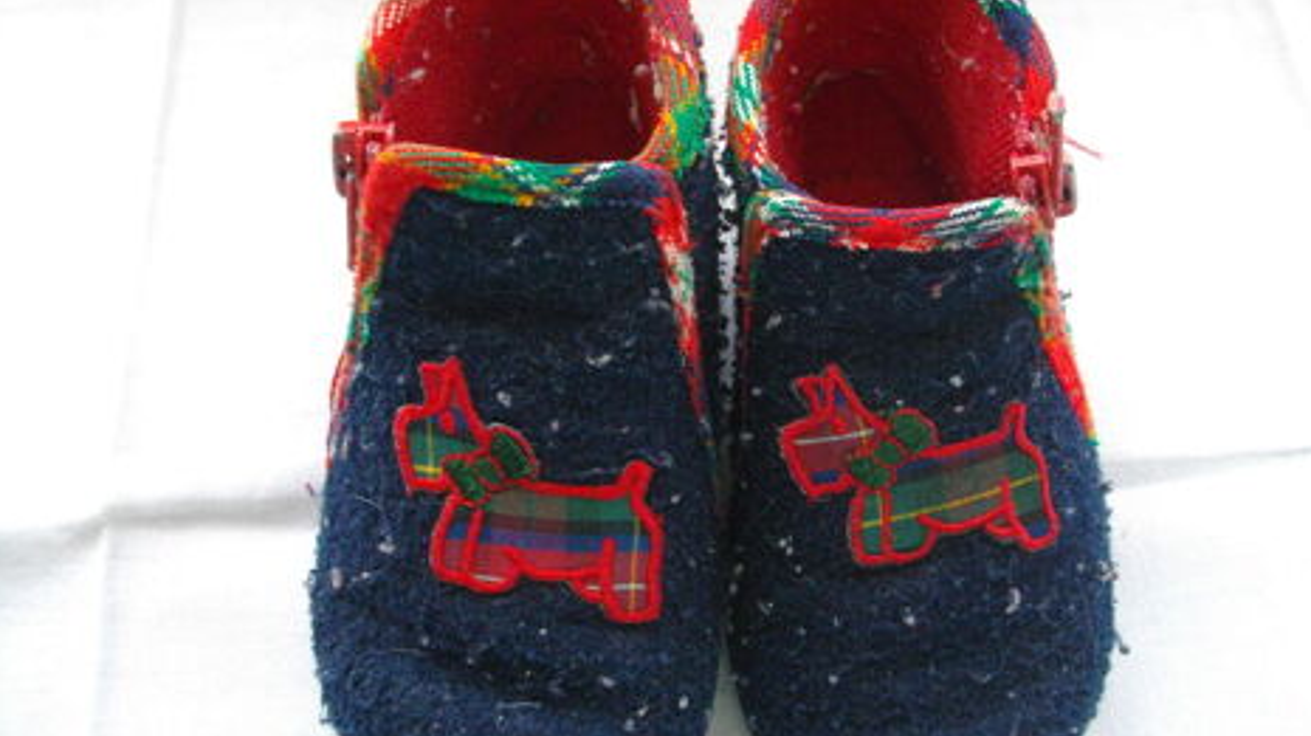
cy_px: 389
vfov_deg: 32.8
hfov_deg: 55.3
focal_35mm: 36
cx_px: 671
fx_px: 1251
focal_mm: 5.7
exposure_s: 1/50
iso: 283
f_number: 2.9
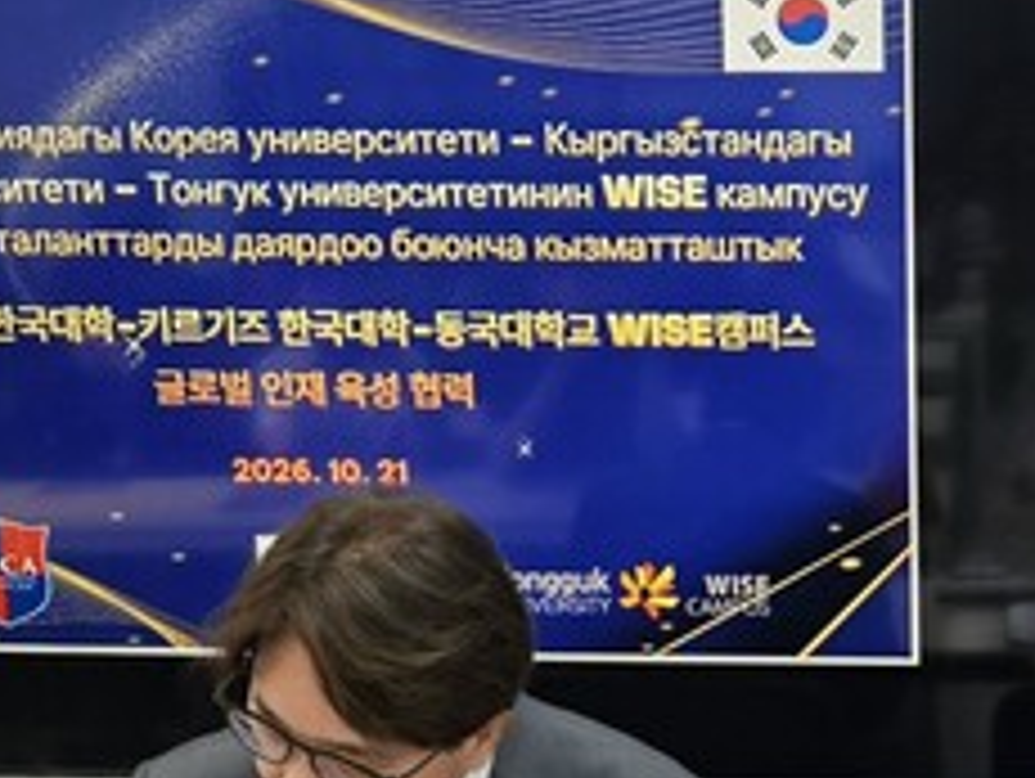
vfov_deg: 22.7
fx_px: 1796
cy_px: 899
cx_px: 909
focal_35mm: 60
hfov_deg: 30.9
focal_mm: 5.4
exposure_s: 1/101
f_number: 1.8
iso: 320
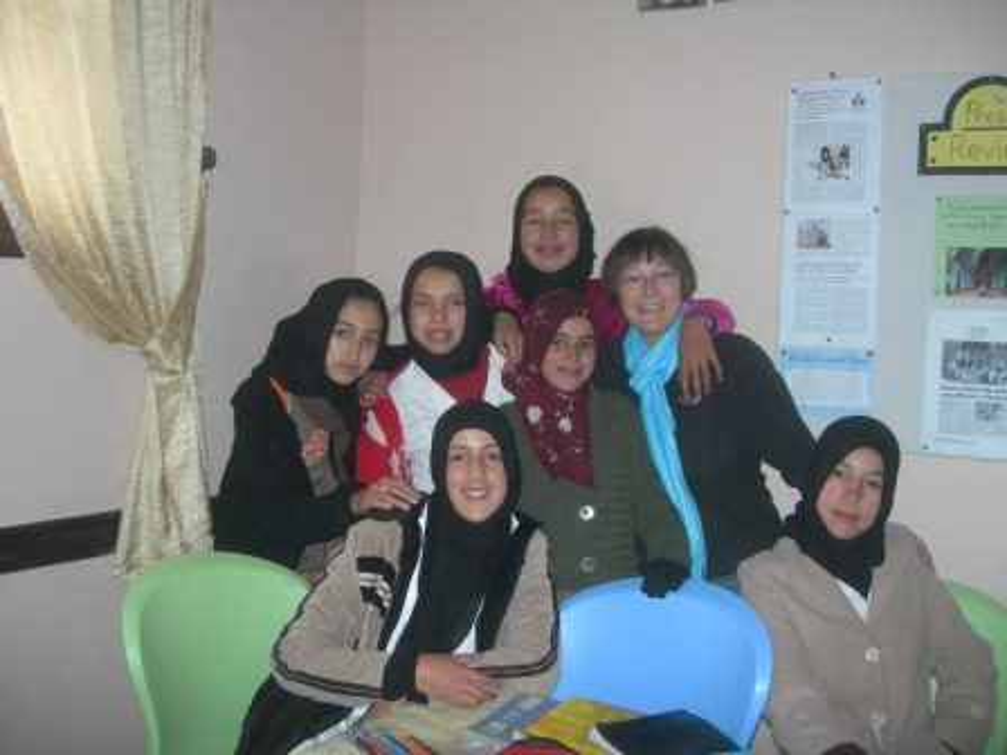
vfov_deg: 37.7
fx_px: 1105
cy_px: 378
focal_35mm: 38
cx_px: 504
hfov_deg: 49.0
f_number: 2.8
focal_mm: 7.8
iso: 50
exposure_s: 1/60.1
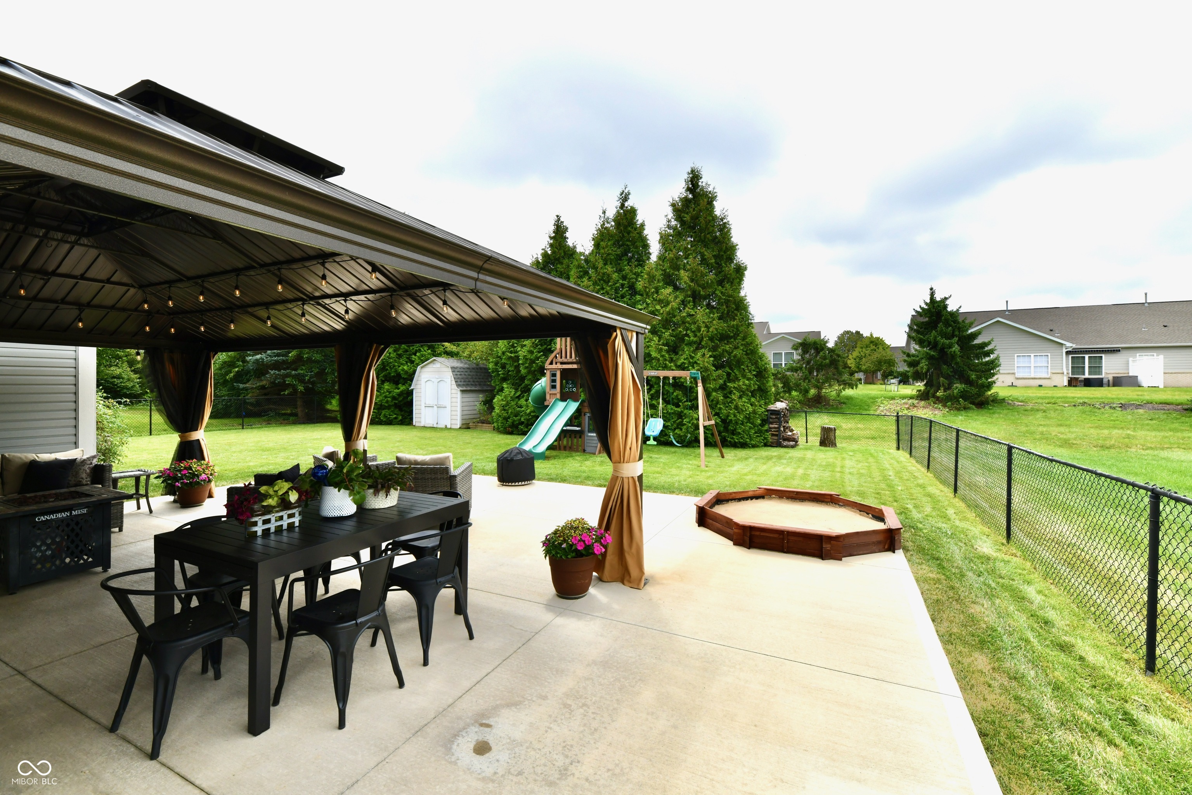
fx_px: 464
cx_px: 596
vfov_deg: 81.2
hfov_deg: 104.3
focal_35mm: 14
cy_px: 398
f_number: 11
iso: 640
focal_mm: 14
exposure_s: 1/500
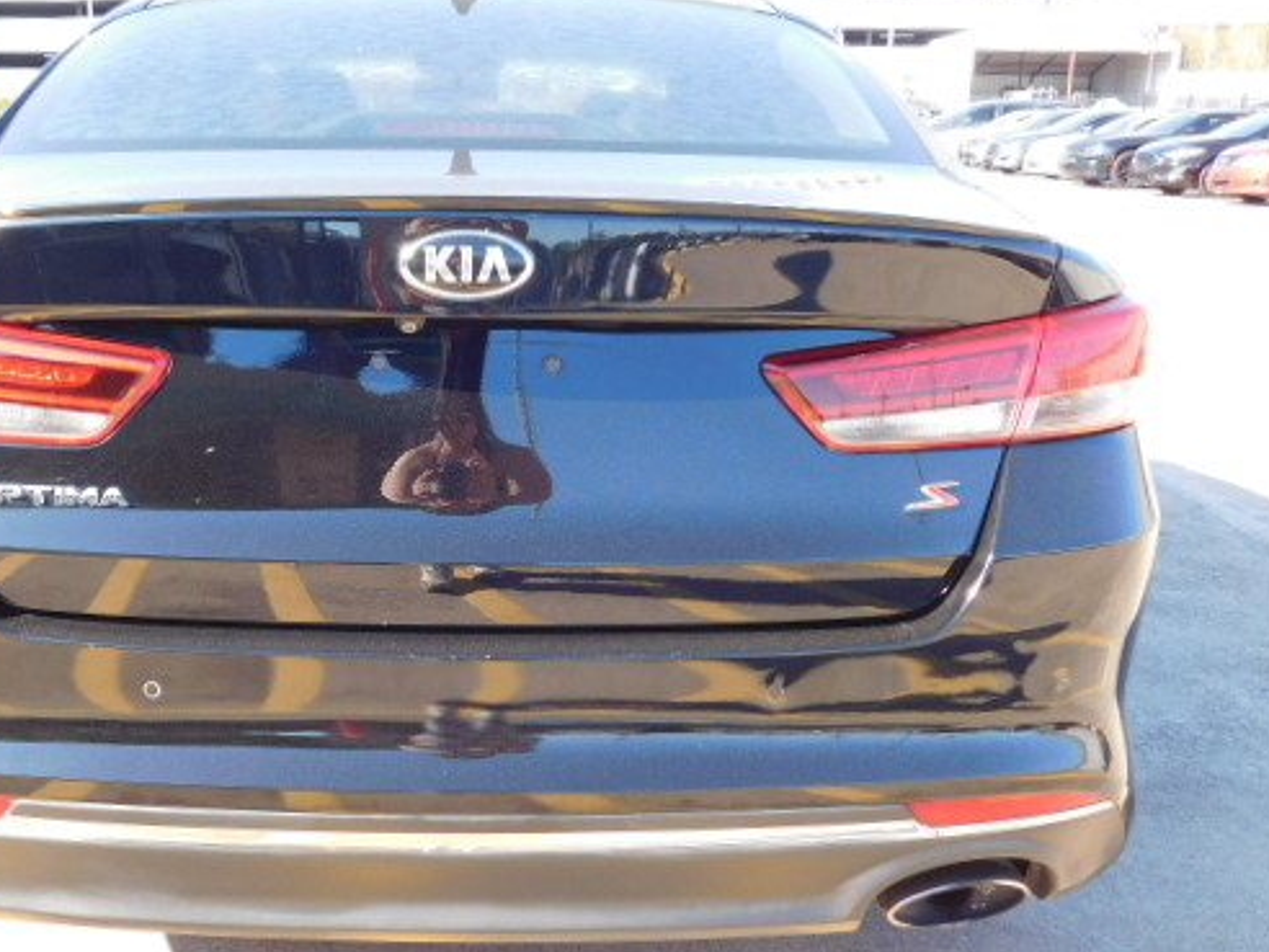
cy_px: 480
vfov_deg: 36.8
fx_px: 1430
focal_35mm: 39
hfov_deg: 47.3
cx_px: 459
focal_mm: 5.3
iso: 125
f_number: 3.2
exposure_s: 1/200
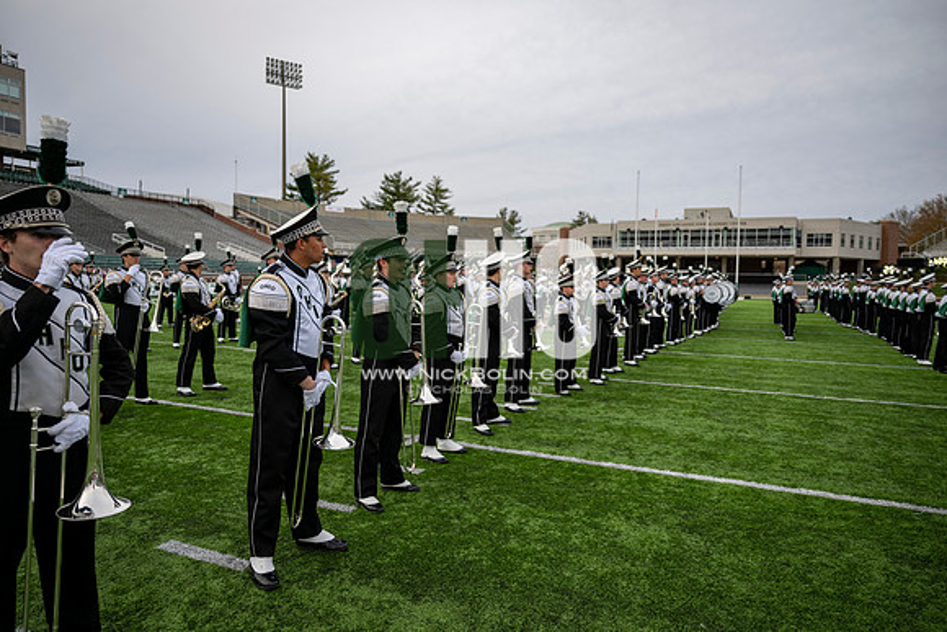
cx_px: 474
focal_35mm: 24
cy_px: 316
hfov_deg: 73.7
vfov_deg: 53.2
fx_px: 631
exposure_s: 1/500
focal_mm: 24
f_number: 2.8
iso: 125
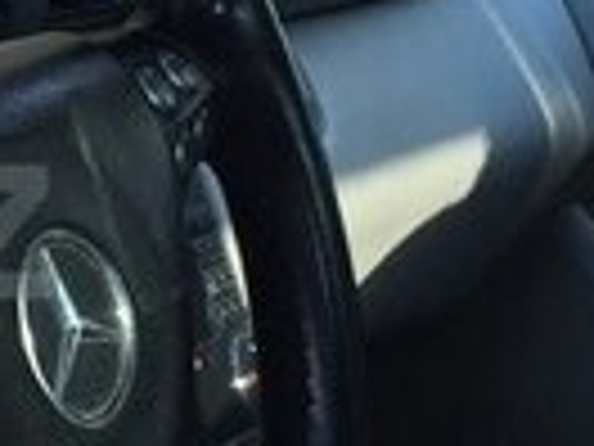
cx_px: -410
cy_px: 232
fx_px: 2488
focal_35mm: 145
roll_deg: +1.0
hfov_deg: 12.6
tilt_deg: -14.5
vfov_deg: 10.2
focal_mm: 4.15
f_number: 2.2
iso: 32
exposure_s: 1/284
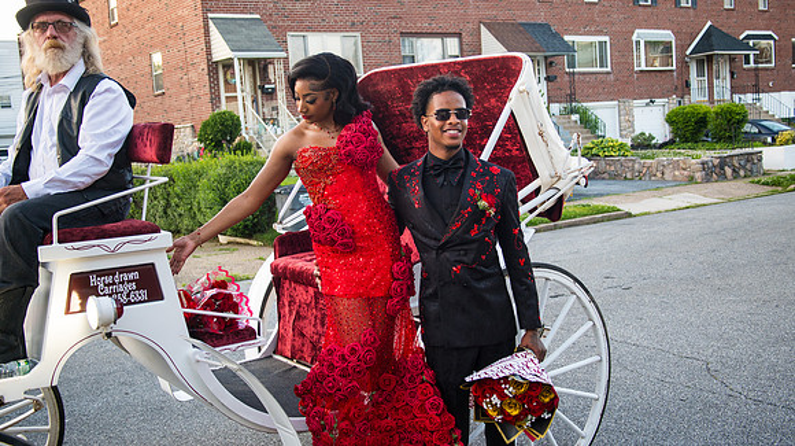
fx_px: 861
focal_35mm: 41
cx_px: 398
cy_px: 223
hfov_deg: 49.6
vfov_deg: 29.0
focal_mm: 38
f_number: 4.2
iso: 640
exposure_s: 1/125
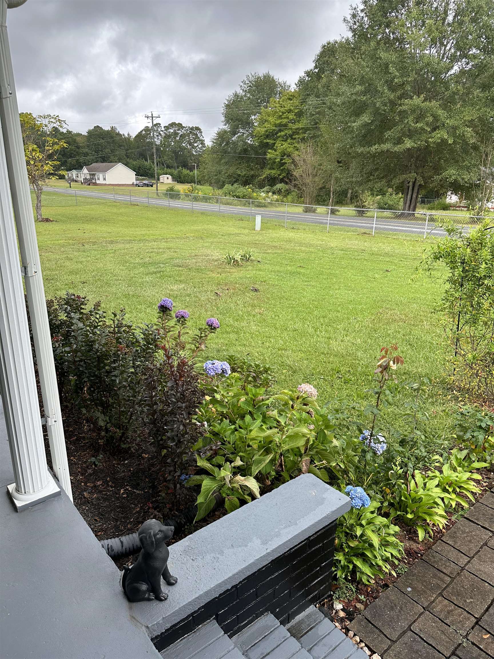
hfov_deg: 56.8
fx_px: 457
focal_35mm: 24
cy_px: 330
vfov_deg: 71.6
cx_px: 247
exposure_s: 1/816
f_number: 1.78
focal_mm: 6.86
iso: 80
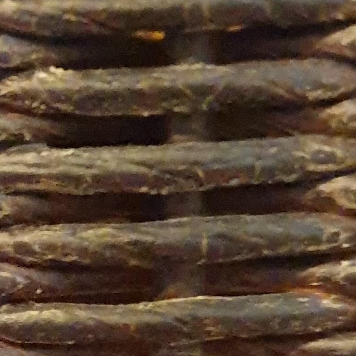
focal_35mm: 118
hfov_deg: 14.0
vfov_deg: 14.5
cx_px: -139
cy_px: 361
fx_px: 1373
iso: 800
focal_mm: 4.3
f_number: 1.5
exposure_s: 1/8
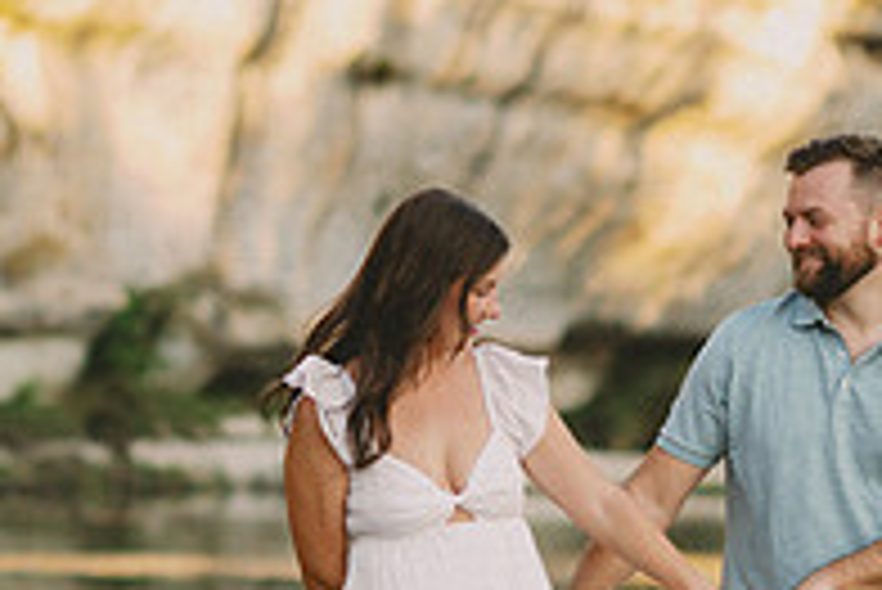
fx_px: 6178
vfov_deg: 5.4
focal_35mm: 252
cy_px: 759
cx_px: 540
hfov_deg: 8.2
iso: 125
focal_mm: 85
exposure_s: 1/800
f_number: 2.5
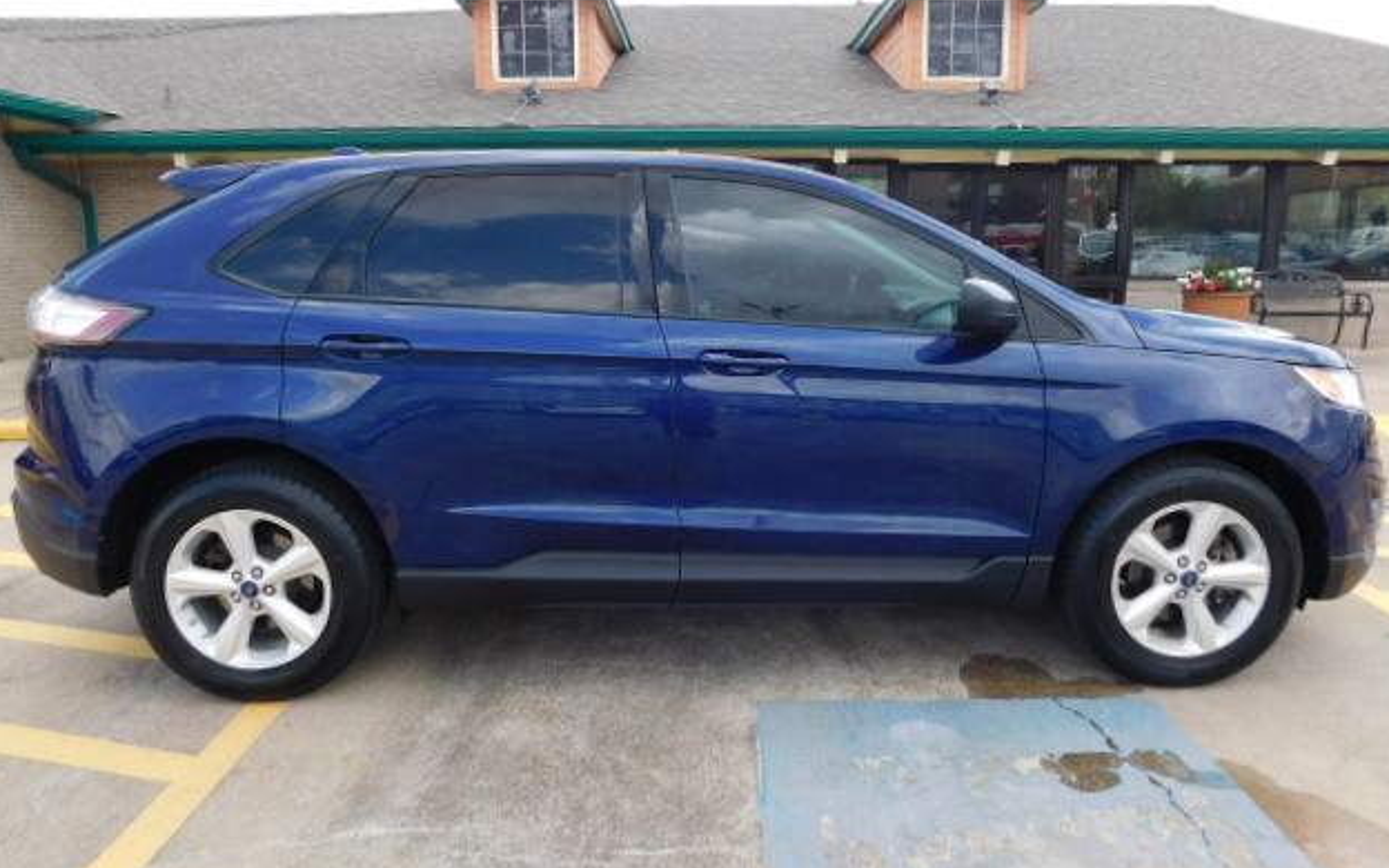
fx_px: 946
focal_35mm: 25
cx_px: 703
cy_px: 392
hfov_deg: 72.5
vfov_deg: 49.2
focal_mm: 4
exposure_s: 1/500
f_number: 3
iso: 125
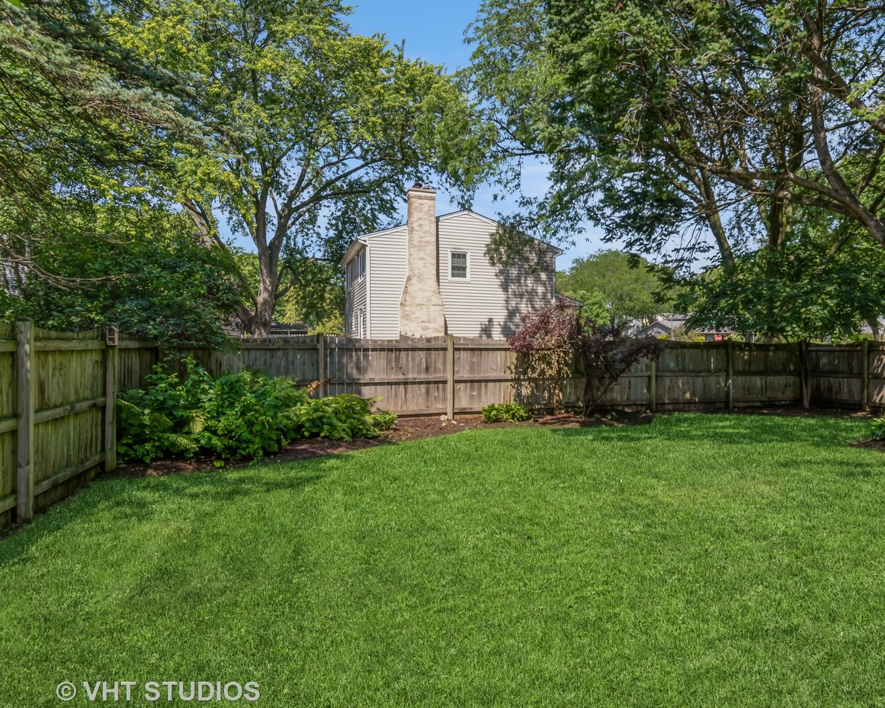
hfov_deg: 70.4
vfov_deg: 60.8
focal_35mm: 23
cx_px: 594
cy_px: 331
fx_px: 602
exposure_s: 1/400
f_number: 8
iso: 250
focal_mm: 12
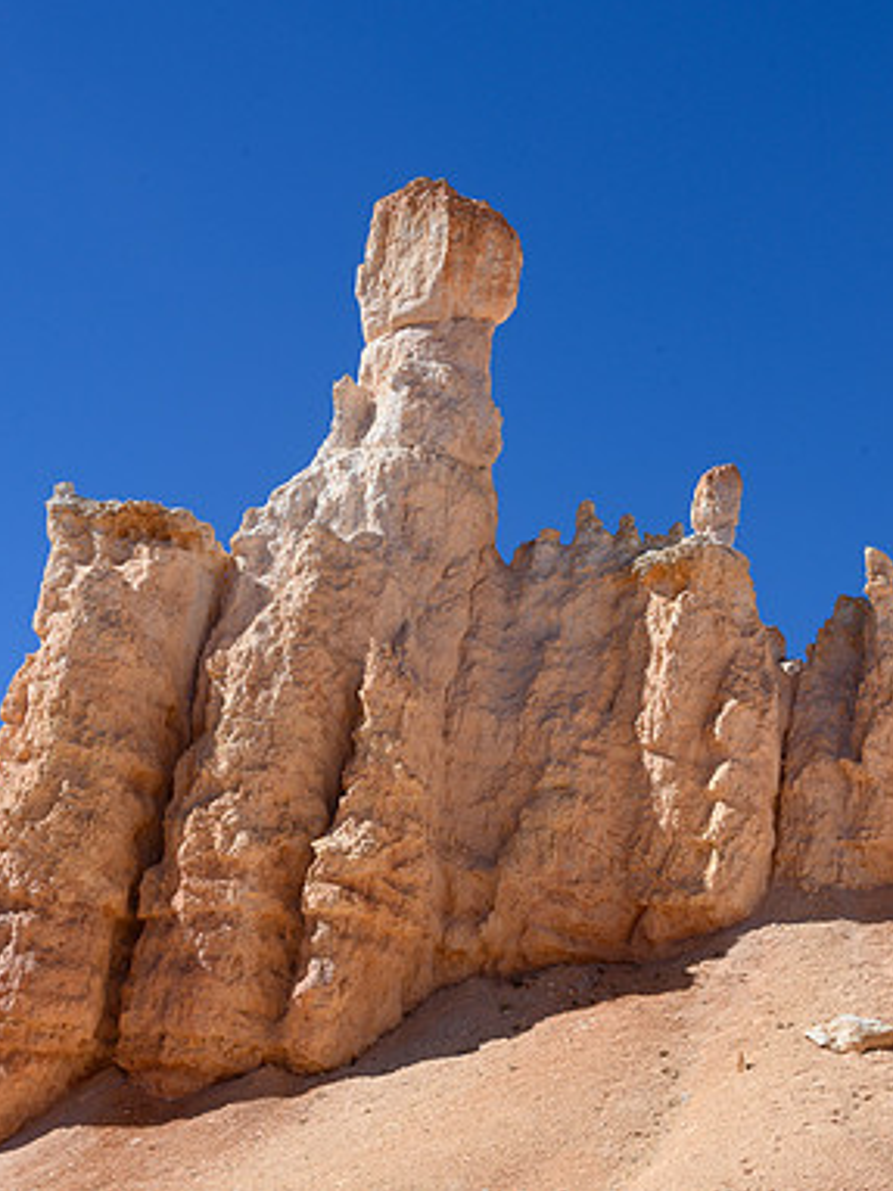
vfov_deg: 30.7
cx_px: 564
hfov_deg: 23.2
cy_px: 605
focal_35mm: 63
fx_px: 2168
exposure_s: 1/160
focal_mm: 42
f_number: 16
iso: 100
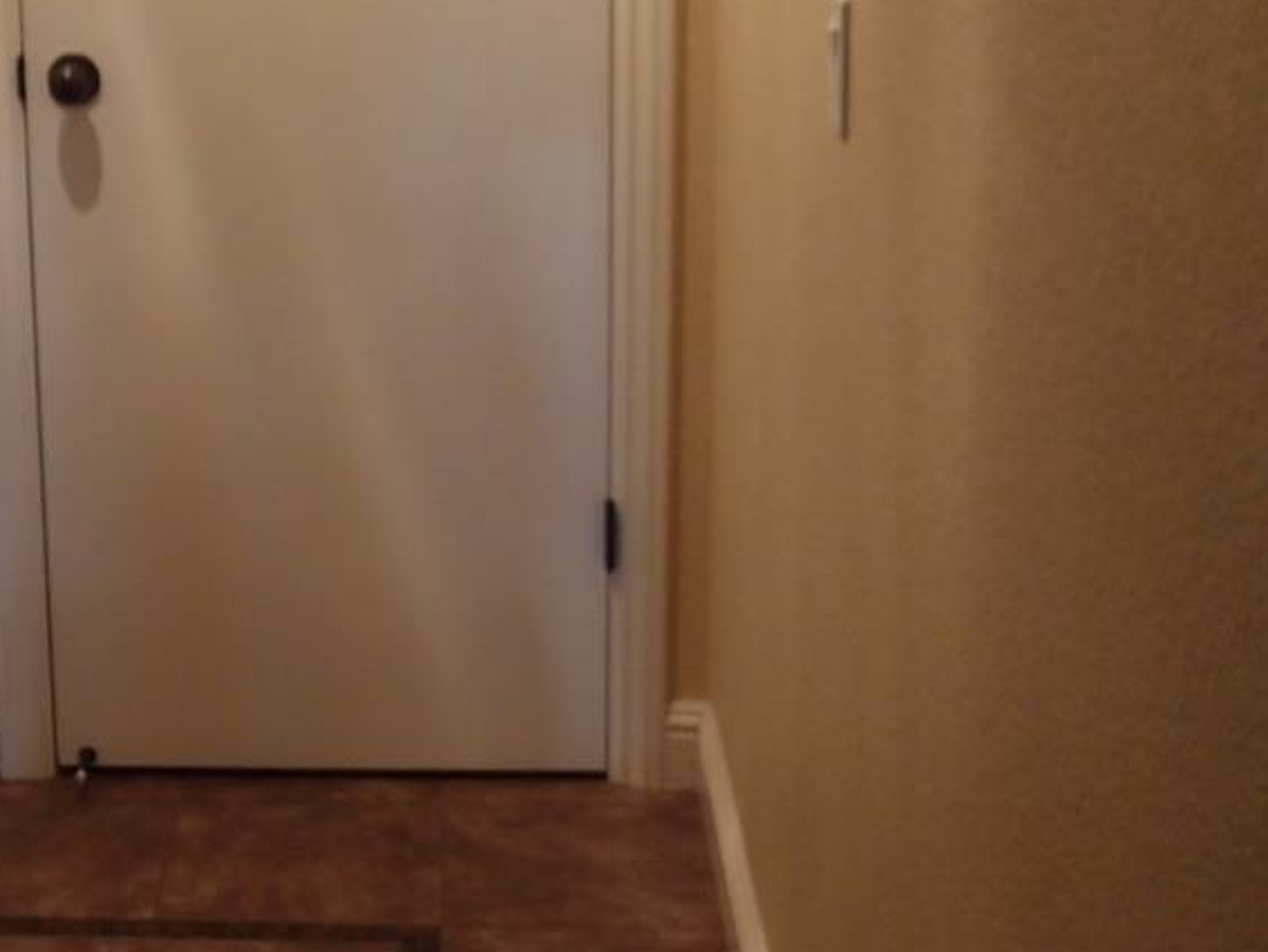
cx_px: -2
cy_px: 275
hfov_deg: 25.0
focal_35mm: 74
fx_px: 2712
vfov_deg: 19.8
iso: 200
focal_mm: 6
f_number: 1.8
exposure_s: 1/20
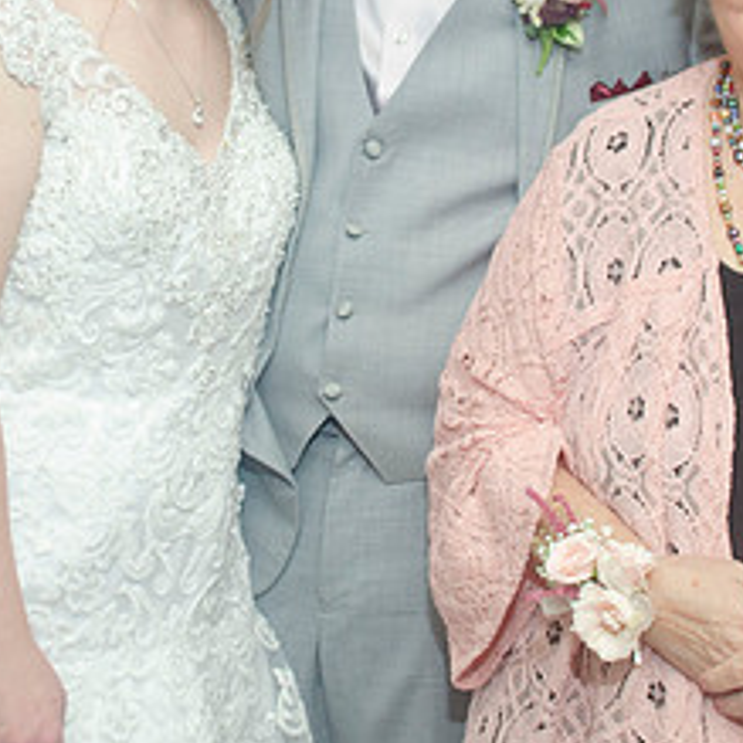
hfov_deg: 21.4
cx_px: 360
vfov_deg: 21.0
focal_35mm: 81
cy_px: 98
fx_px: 1967
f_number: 3.8
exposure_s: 1/60
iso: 400
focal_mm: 24
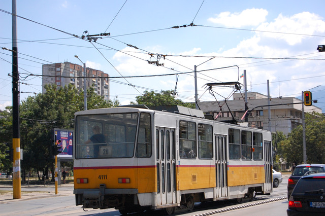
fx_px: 744
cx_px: 162
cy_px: 108
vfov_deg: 16.5
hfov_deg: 24.6
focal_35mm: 82
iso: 800
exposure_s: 1/2500
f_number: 5.6
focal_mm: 55
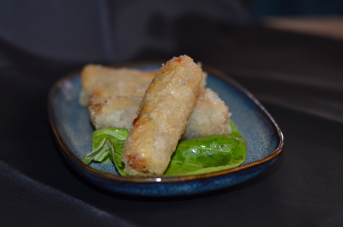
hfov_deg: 27.0
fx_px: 713
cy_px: 114
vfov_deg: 18.1
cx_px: 172
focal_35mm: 75
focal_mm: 50
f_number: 2.8
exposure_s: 1/60
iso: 800
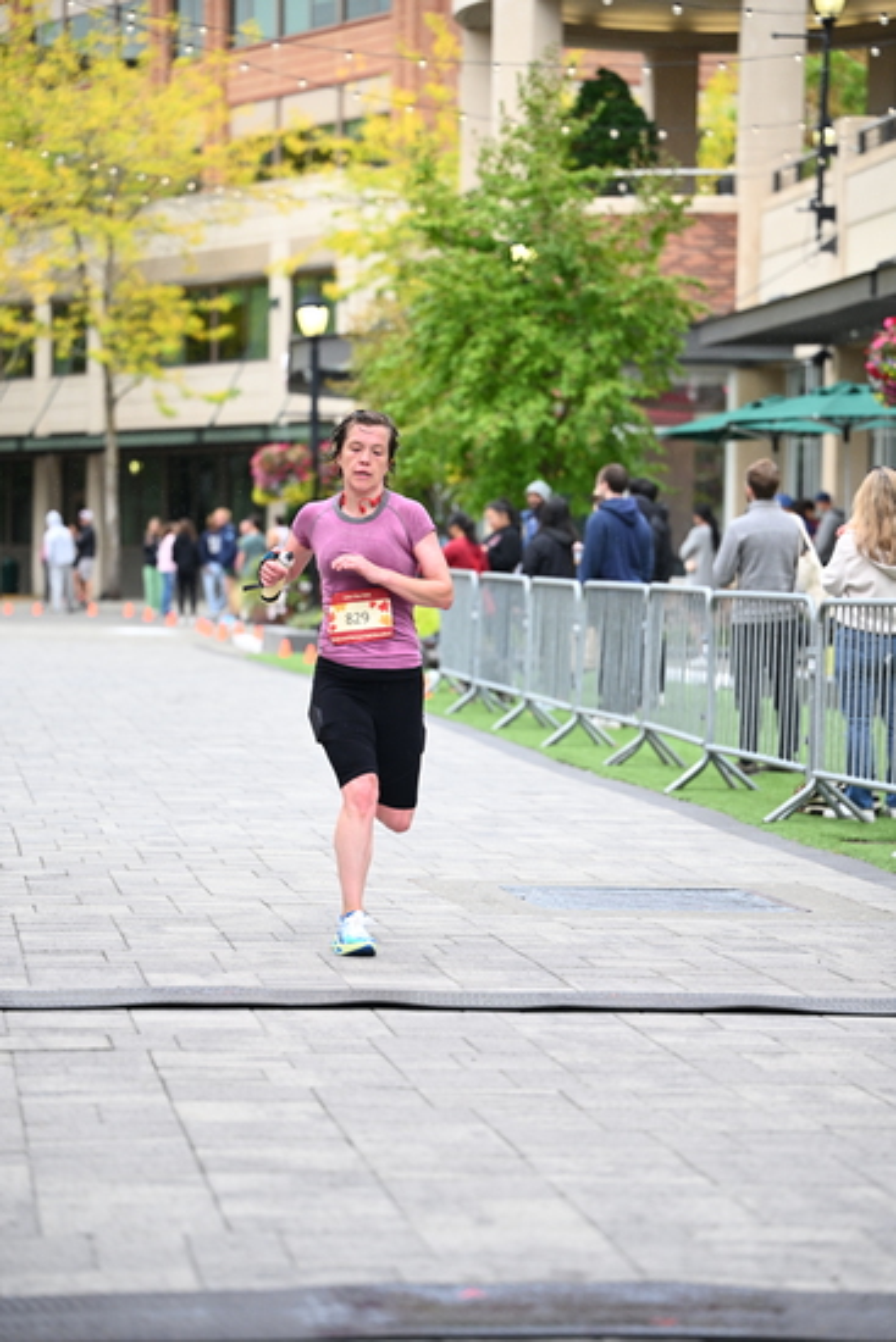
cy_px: 671
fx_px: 3656
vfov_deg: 20.8
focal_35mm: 98
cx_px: 448
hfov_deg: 14.0
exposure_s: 1/1600
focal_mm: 98
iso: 1250
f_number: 2.8
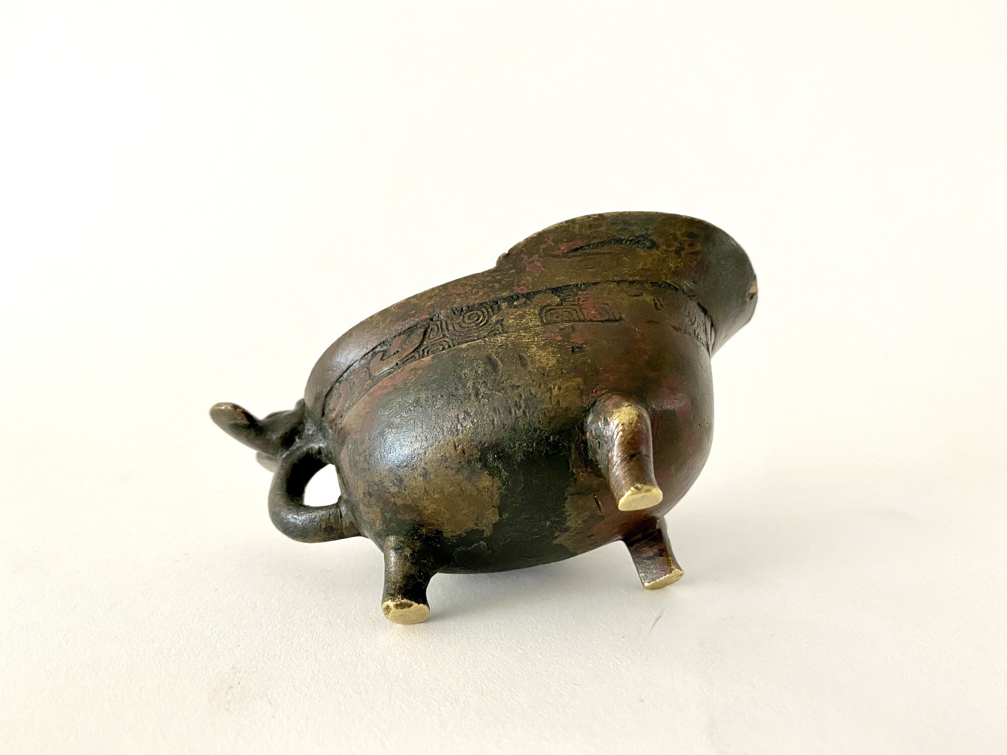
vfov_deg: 53.1
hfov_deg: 67.3
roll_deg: -0.4
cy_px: 378
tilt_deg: -10.8
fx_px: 756
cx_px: 504
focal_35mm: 26
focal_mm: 4.25
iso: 160
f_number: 1.8
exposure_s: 1/60
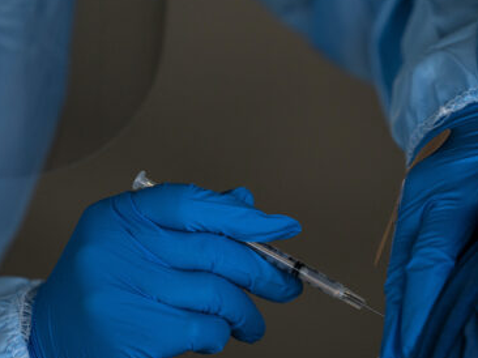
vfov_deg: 3.7
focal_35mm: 404
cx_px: 360
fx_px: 5575
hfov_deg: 4.9
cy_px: 252
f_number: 2.8
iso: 640
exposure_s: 1/1250
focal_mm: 200
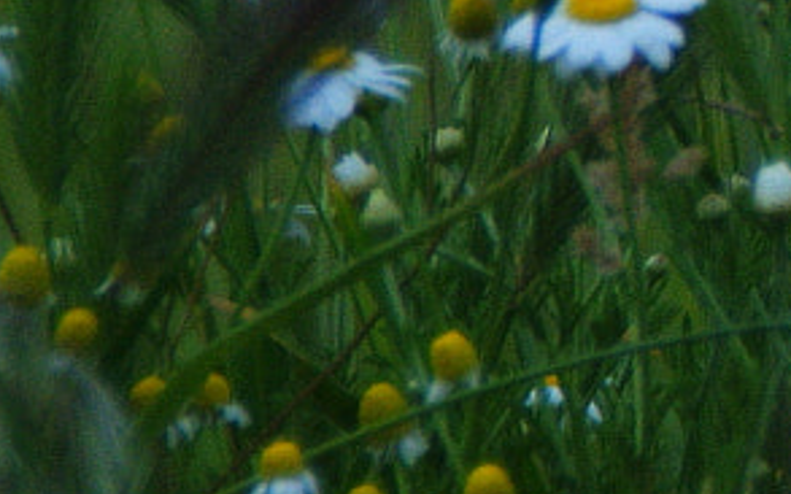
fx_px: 23385
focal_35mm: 1085
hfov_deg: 1.9
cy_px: -428
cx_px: 1868
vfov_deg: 1.2
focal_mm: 130
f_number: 6.3
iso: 200
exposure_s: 1/40
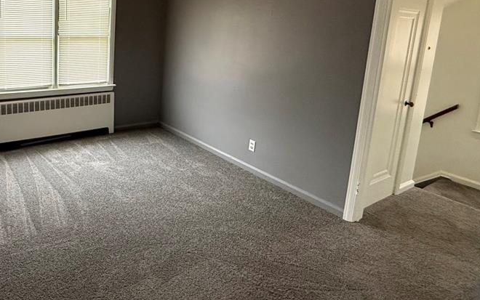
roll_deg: -1.2
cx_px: 128
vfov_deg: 50.7
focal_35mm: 23
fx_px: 301
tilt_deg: -8.7
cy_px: 74
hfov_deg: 72.5
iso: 320
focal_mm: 2.22
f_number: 2.2
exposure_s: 1/60
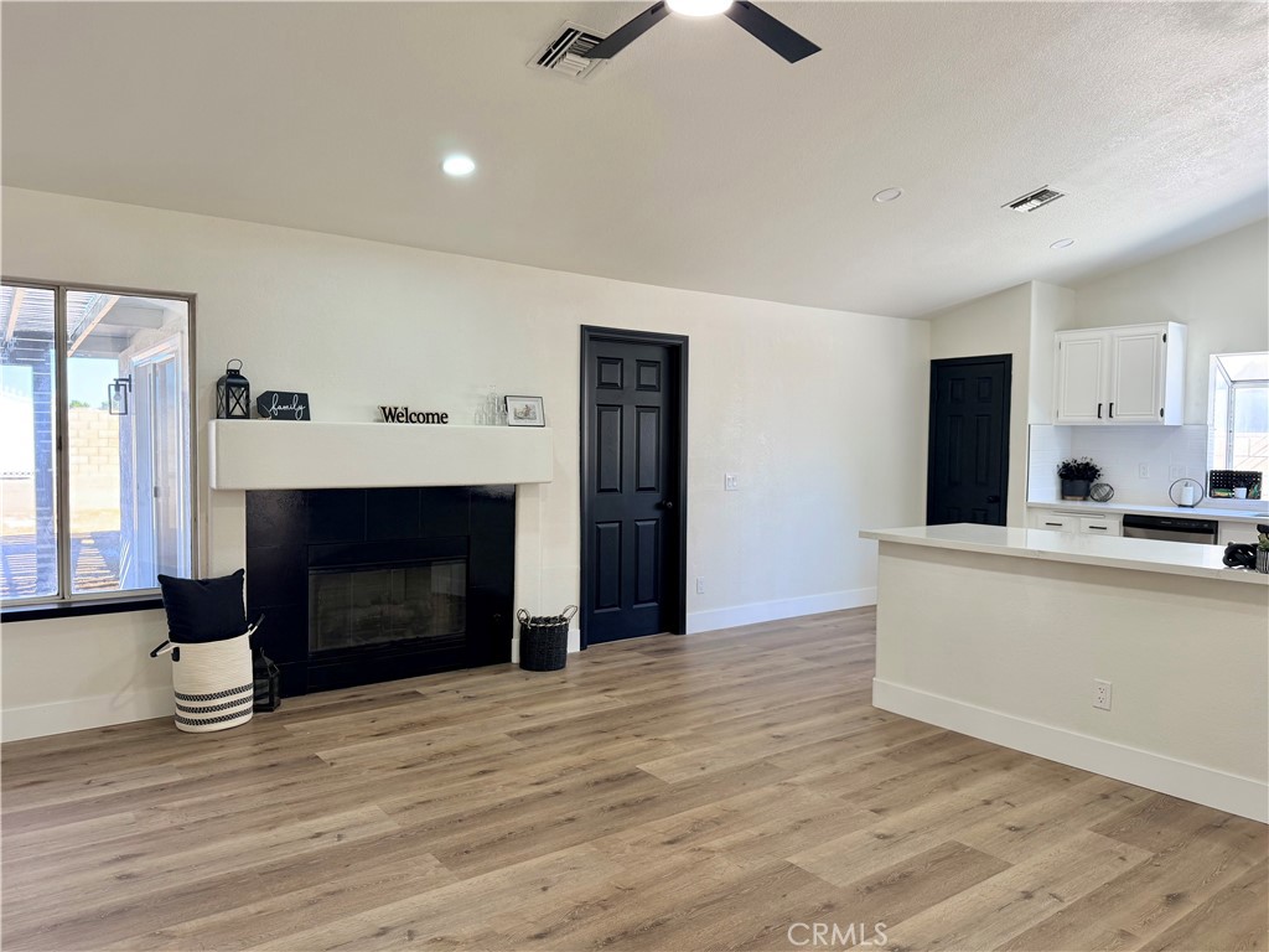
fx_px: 880
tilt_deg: -1.5
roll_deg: -0.5
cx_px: 634
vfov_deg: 56.8
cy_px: 476
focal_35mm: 24
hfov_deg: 71.6
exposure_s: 1/120
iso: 100
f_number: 1.78
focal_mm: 6.76
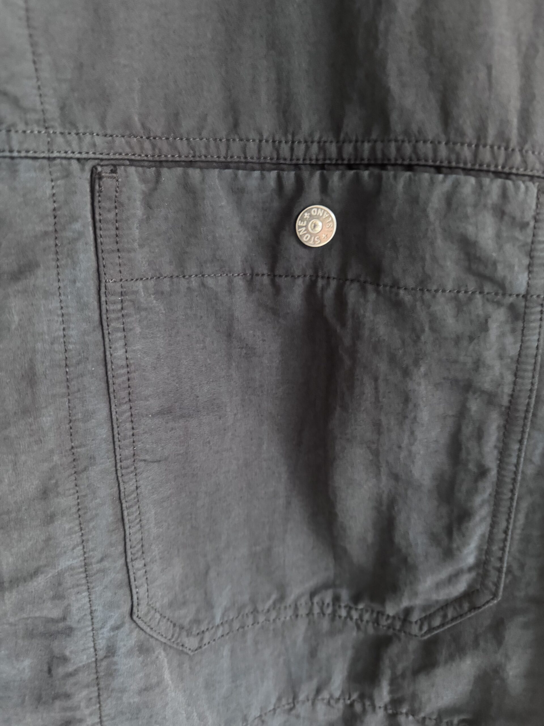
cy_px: 363
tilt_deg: -11.8
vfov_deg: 71.6
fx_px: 503
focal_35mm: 24
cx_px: 272
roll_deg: -0.2
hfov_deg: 56.8
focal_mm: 6.76
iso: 1000
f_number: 1.78
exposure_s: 1/30
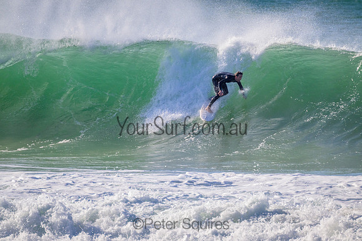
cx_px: 181
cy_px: 120
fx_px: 8046
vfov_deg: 1.7
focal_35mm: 800
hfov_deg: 2.6
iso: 1250
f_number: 11
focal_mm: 800
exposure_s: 1/2000
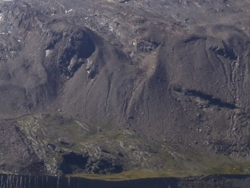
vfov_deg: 15.2
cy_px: 14
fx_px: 694
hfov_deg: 20.4
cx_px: 95
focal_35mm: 96
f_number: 5
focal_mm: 6.53
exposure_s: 1/640
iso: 80
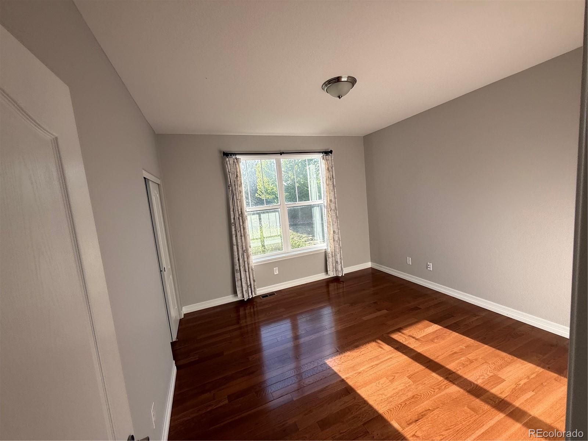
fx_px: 238
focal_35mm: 14
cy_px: 220
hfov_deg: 102.1
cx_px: 294
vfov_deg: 85.7
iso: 50
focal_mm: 2.22
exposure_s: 1/234
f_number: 2.2
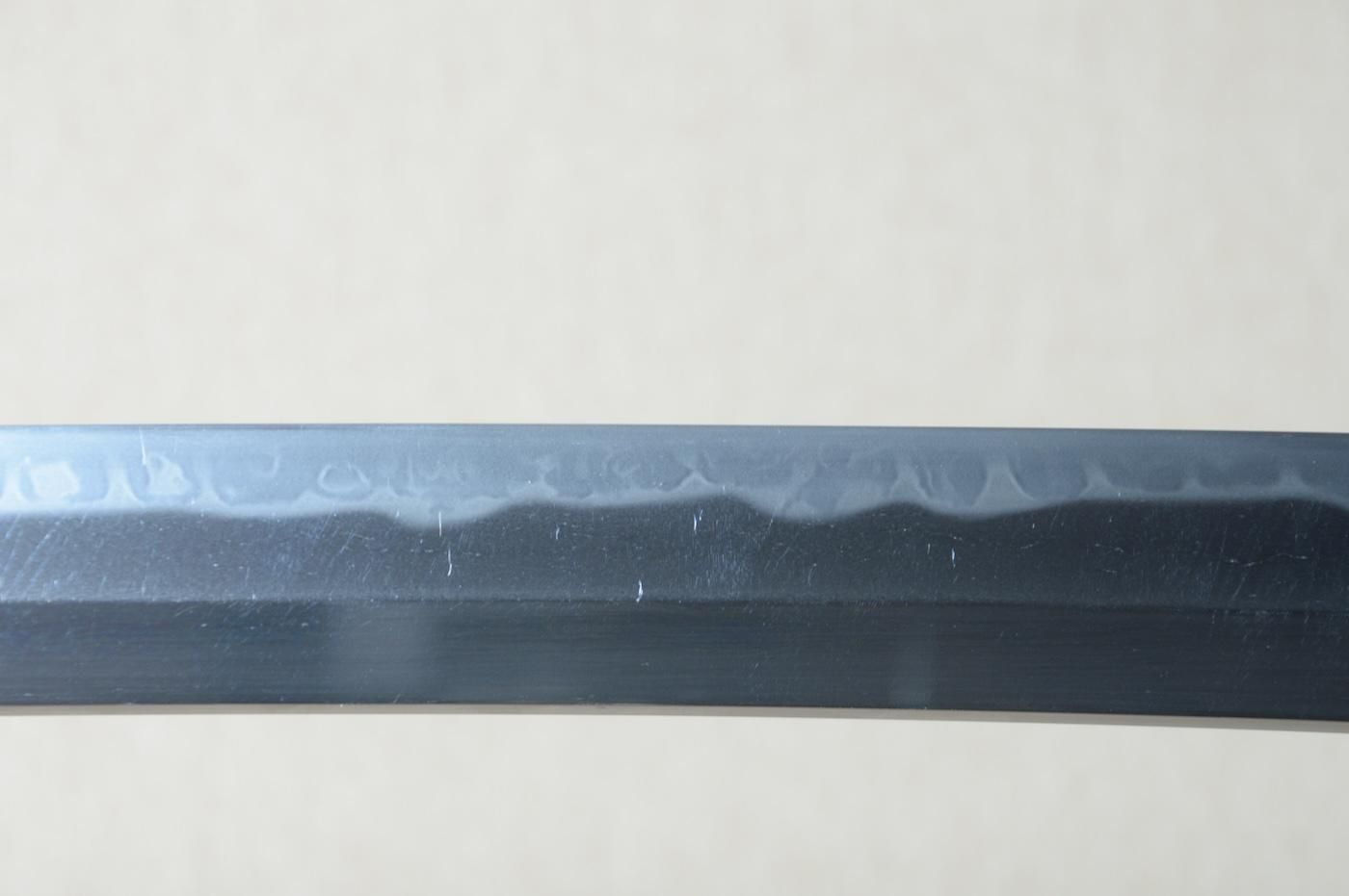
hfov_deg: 14.4
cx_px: 674
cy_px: 448
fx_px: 5335
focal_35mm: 142
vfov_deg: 9.6
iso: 400
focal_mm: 95
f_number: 11
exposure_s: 1/1.6
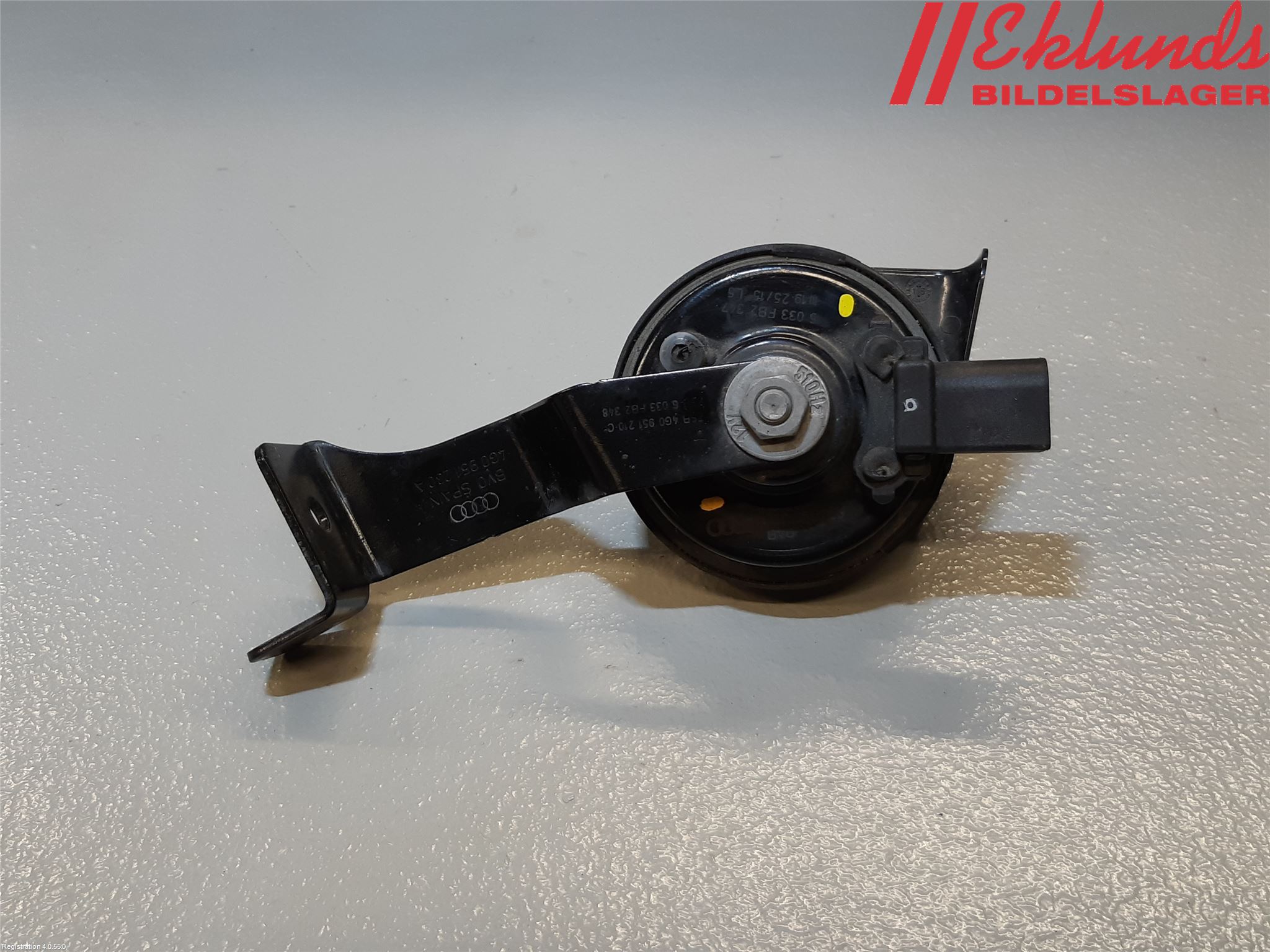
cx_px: 635
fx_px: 954
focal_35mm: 26
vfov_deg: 53.1
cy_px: 476
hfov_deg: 67.3
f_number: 1.7
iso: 80
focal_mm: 3.93
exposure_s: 1/100
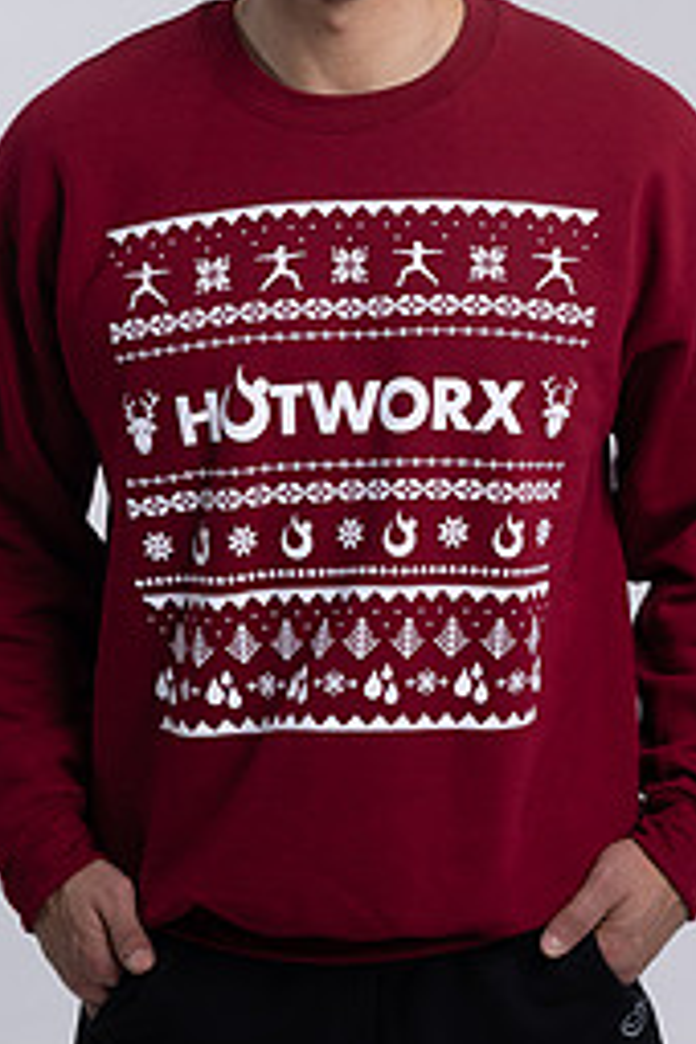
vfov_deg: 13.6
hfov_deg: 9.1
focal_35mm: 150
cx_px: 340
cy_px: 225
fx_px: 4350
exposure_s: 1/125
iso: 125
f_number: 4
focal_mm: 85
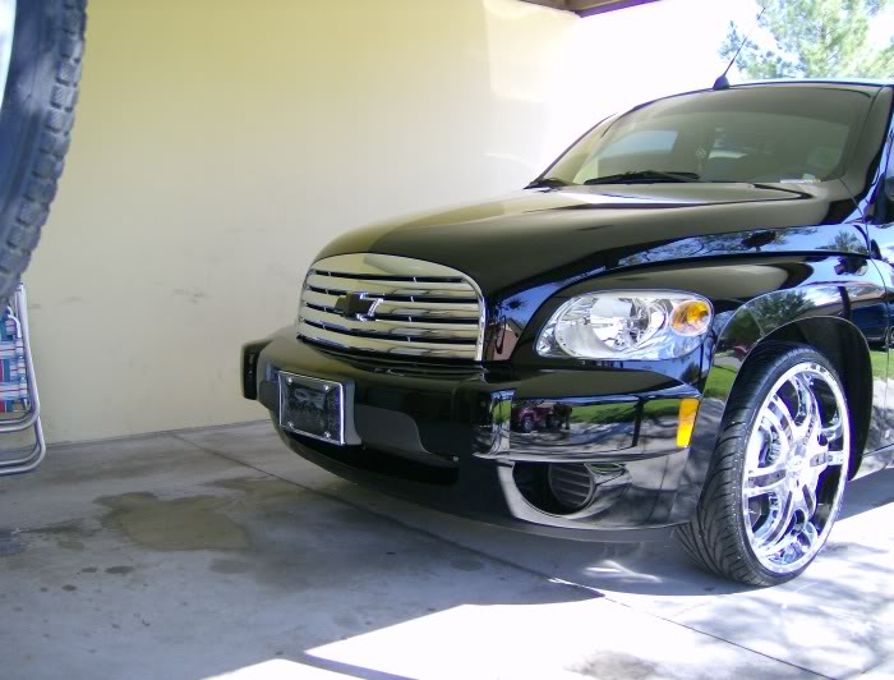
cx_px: 447
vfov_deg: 40.0
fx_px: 934
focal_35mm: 36
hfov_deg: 51.1
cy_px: 340
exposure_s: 1/127
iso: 100
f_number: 2.8
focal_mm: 6
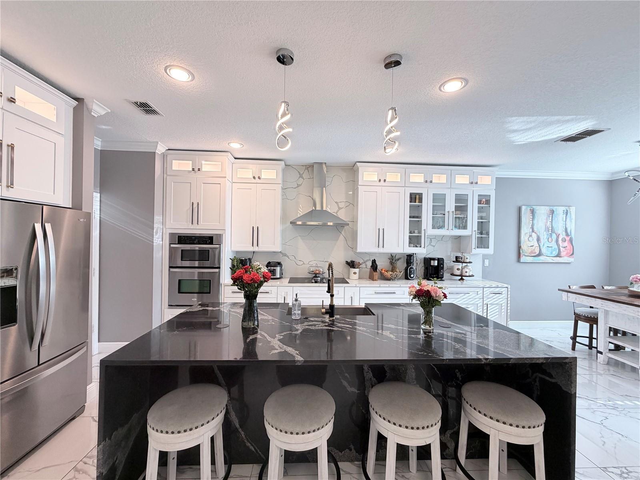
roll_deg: -0.4
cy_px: 240
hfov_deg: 102.1
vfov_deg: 85.7
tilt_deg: -0.3
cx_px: 320
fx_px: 259
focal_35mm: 14
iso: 200
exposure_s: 1/120
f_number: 2.2
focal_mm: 2.22
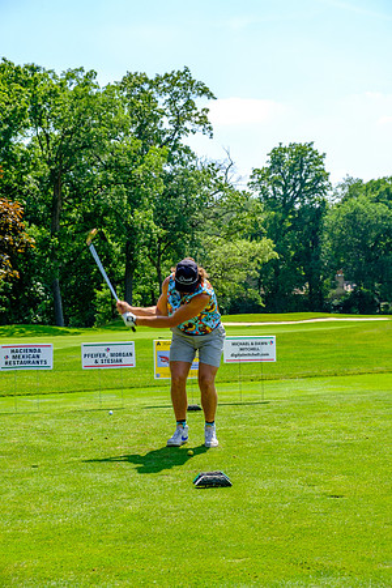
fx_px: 1045
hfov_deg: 21.2
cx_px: 196
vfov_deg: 31.4
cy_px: 294
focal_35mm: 64
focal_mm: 42.5
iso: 200
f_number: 5.6
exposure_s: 1/320
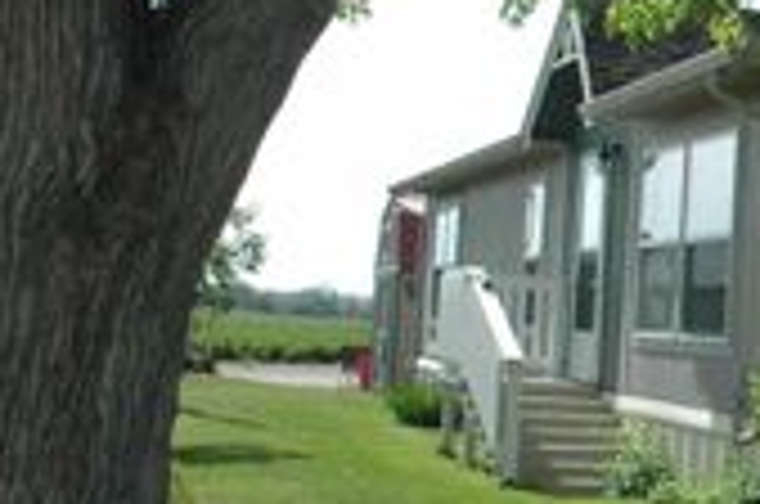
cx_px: 1030
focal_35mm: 80
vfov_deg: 17.0
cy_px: 266
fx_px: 1686
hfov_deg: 22.3
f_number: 11
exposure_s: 1/500
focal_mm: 18
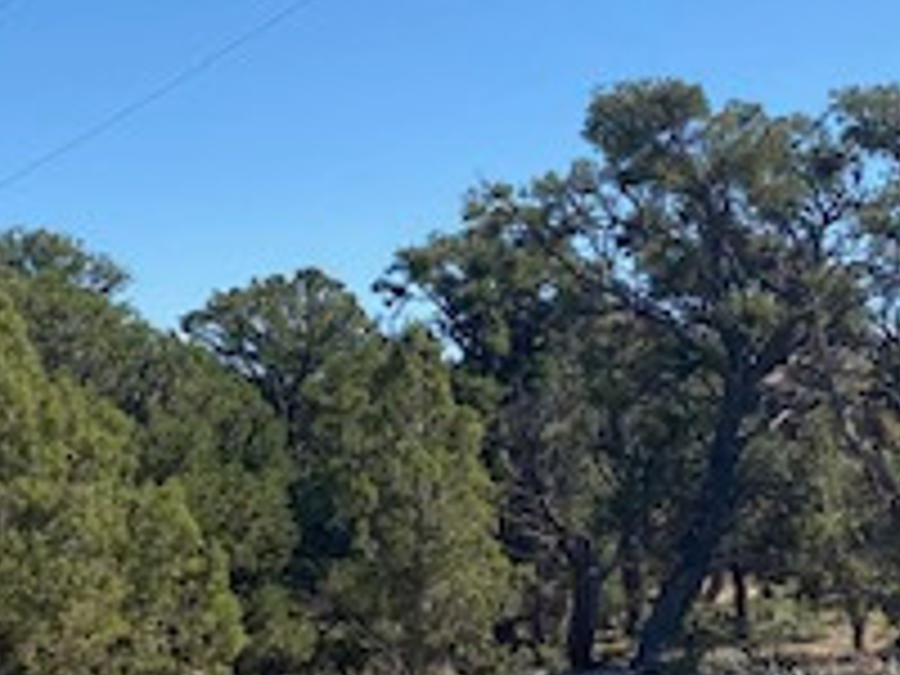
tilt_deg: +0.1
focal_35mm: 83
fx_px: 2158
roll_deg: +0.4
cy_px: 428
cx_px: 468
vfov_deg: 17.7
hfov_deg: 23.6
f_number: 1.8
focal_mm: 4.25
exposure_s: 1/2571
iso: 32
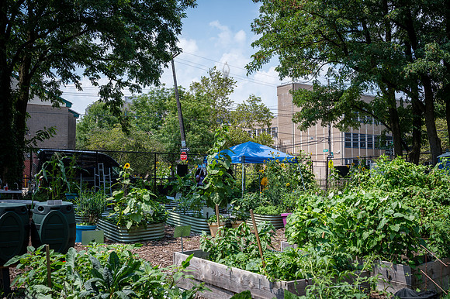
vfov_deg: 36.7
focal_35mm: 36
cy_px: 150
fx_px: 452
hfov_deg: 53.0
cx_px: 225
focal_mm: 35
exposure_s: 1/320
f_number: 8
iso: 200
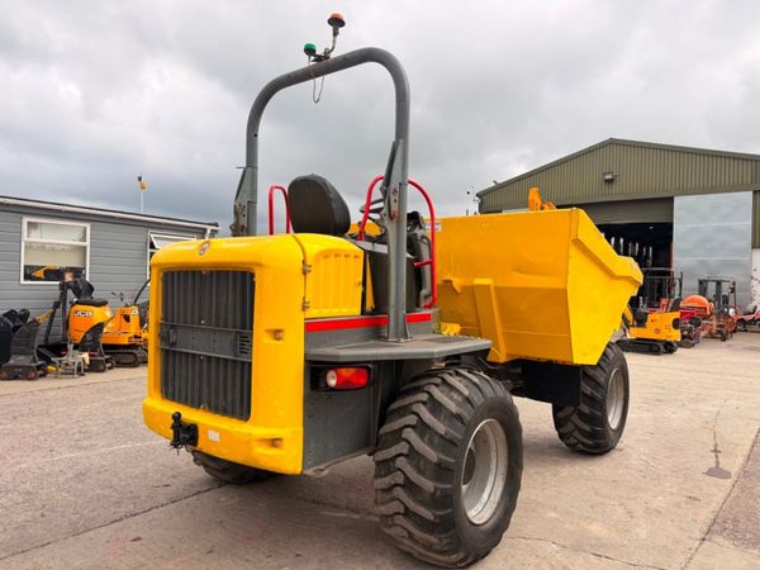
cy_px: 285
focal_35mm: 24
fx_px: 527
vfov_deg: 56.8
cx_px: 380
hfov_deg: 71.6
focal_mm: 6.76
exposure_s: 1/1855
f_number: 1.78
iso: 100
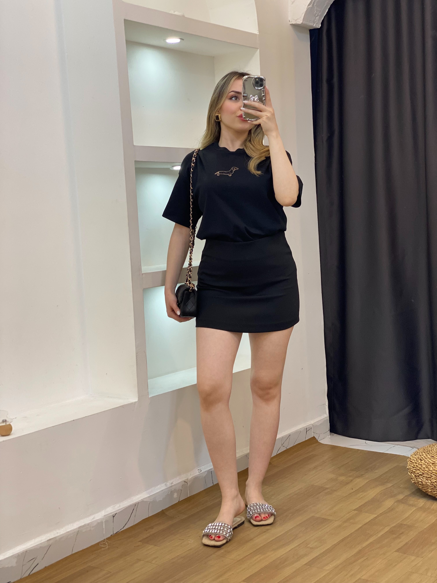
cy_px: 292
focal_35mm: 52
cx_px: 218
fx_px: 875
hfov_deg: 28.0
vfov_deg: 36.8
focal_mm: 6
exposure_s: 1/100
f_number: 2
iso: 100
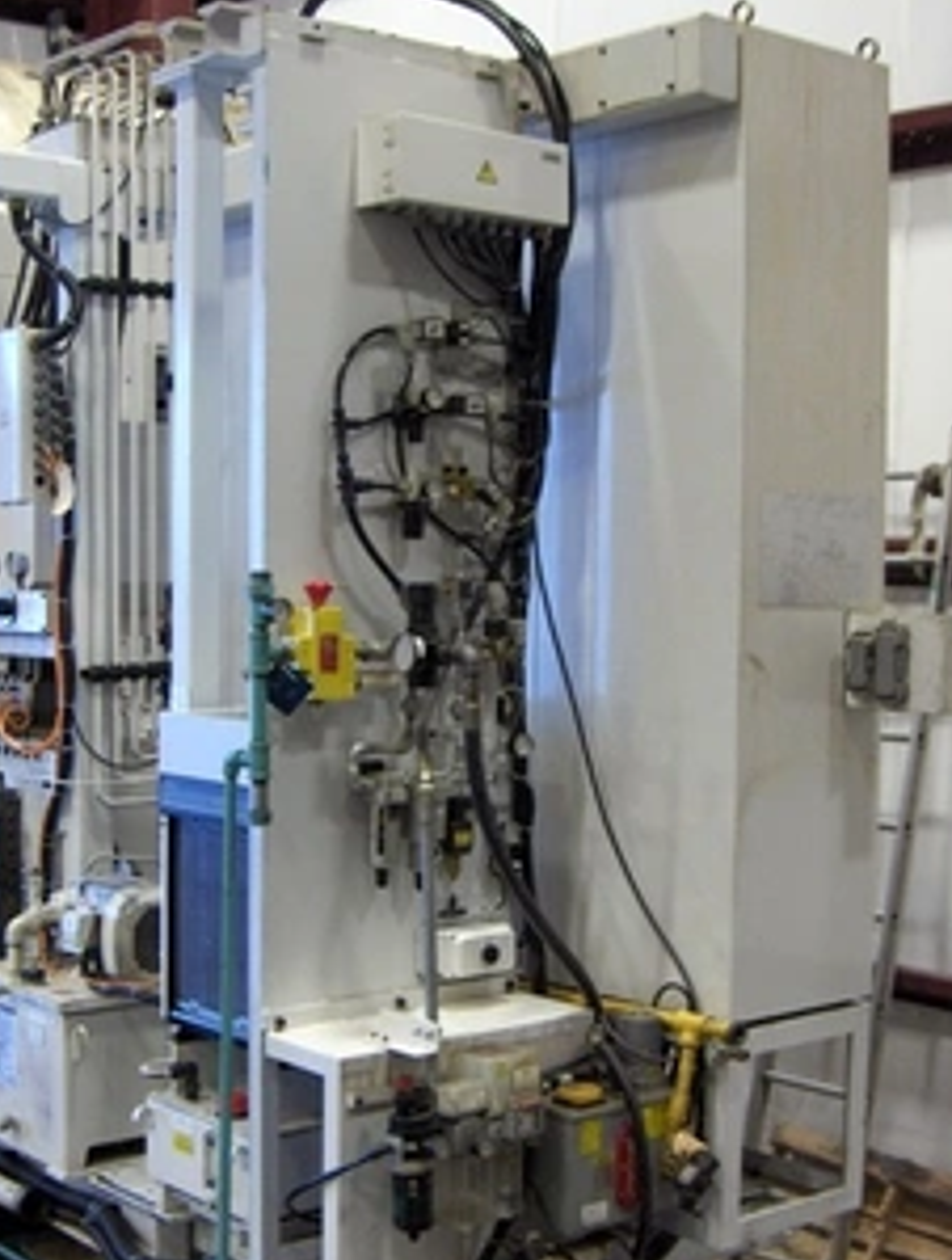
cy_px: 714
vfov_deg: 36.7
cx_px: 369
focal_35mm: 52
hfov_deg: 28.1
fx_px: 1897
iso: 200
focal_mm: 8
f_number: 2.8
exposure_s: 1/21
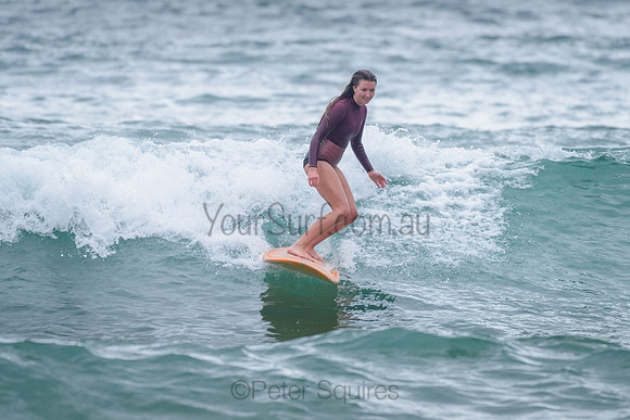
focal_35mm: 613
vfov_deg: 2.2
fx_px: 10733
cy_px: 194
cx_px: 332
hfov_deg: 3.4
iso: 360
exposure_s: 1/1250
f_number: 5.6
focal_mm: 500
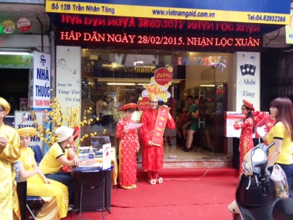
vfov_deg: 40.7
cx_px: 146
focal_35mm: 35
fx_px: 296
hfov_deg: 52.6
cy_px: 110
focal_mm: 4.28
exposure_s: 1/120
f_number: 2.4
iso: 80
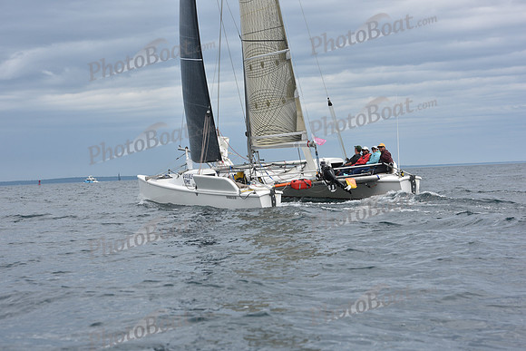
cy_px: 176
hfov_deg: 22.1
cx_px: 263
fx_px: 1344
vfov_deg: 14.9
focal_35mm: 92
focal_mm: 92
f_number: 9
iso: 250
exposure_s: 1/800
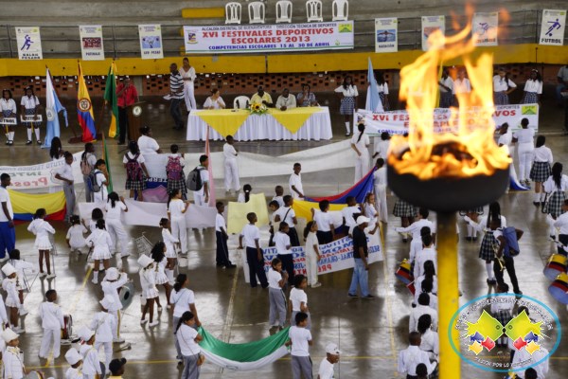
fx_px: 1420
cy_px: 190
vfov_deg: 15.2
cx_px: 284
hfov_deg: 22.6
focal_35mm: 90
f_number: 5
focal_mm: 60
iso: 400
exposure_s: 1/250
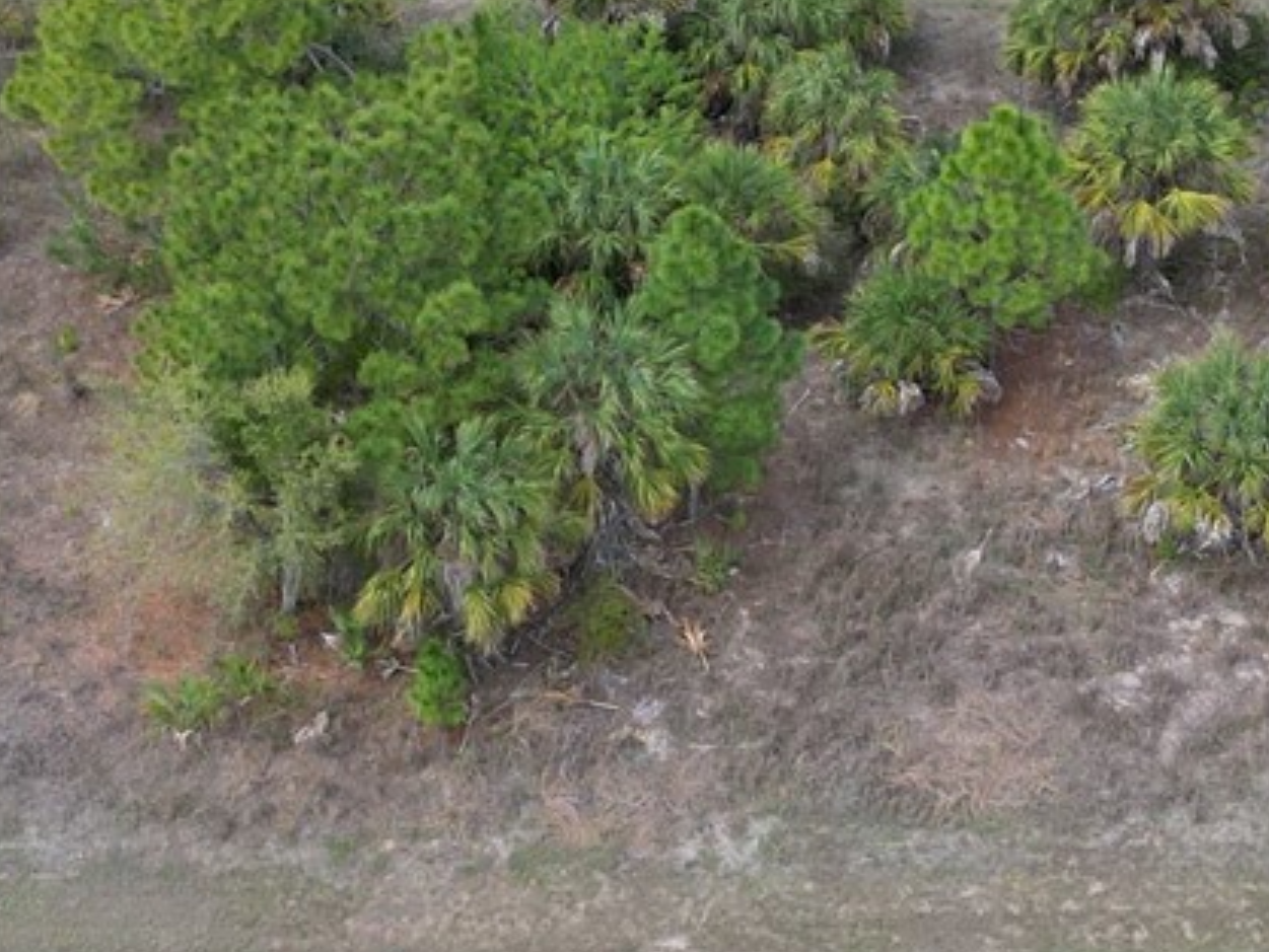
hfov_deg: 21.3
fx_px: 3374
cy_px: 289
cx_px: 697
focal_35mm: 92
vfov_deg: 16.0
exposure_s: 1/1250
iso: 100
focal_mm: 6.72
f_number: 1.7
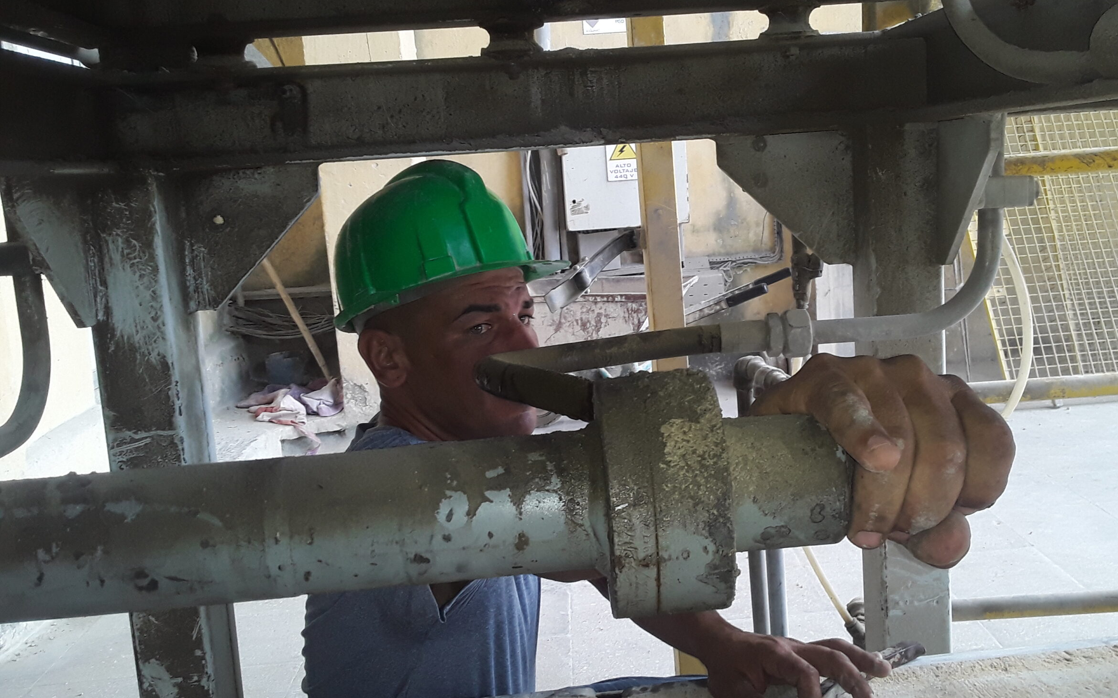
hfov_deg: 53.9
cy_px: 331
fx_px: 1097
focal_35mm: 36
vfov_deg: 35.3
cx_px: 612
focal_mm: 3.3
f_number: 2.2
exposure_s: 1/40
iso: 64
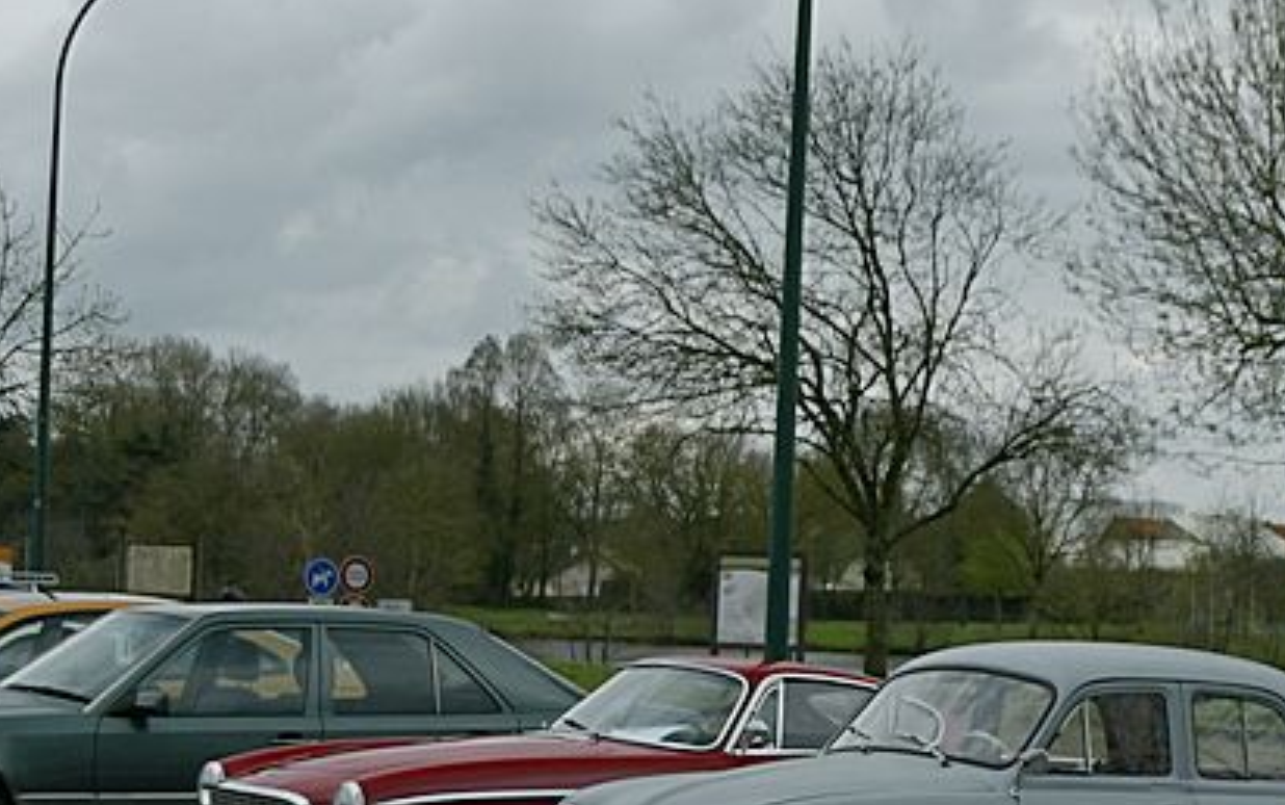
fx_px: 3224
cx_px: 1201
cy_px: 733
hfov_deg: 21.9
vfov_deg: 14.1
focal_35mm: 92
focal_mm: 21
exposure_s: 1/400
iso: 160
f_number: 5.6
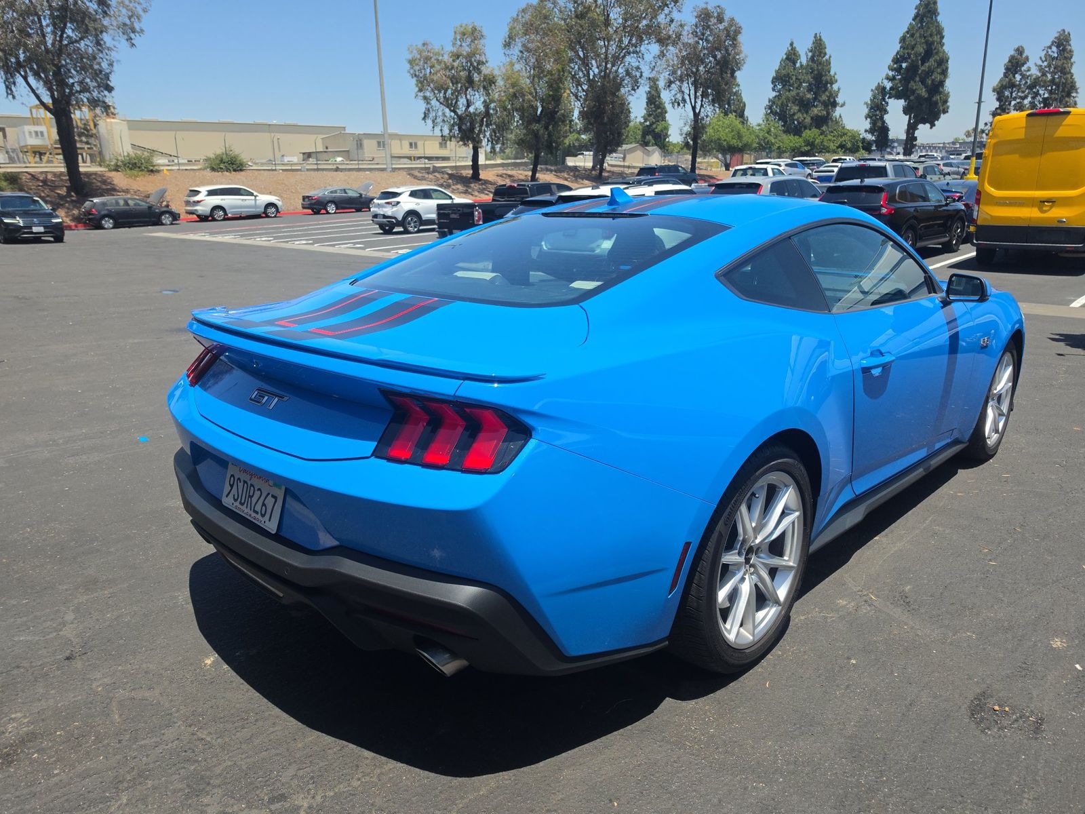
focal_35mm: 23
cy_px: 407
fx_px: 721
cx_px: 542
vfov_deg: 58.9
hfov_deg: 73.9
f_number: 1.4
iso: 64
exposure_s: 1/5956
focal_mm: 6.5
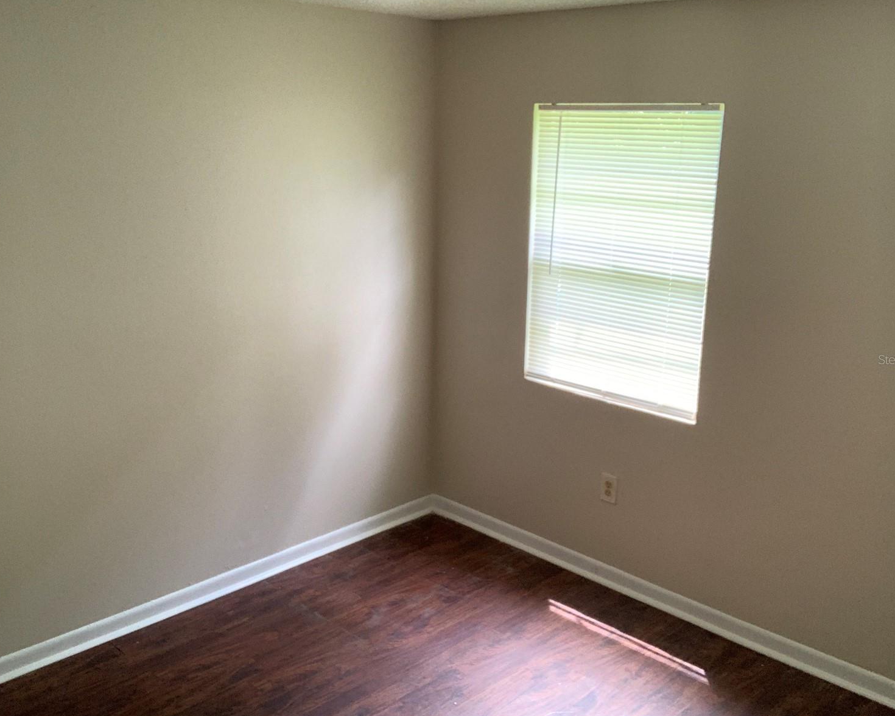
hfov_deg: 52.8
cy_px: 359
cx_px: 449
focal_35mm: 34
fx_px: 901
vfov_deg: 43.4
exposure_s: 1/60
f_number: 2.2
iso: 250
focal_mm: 2.87
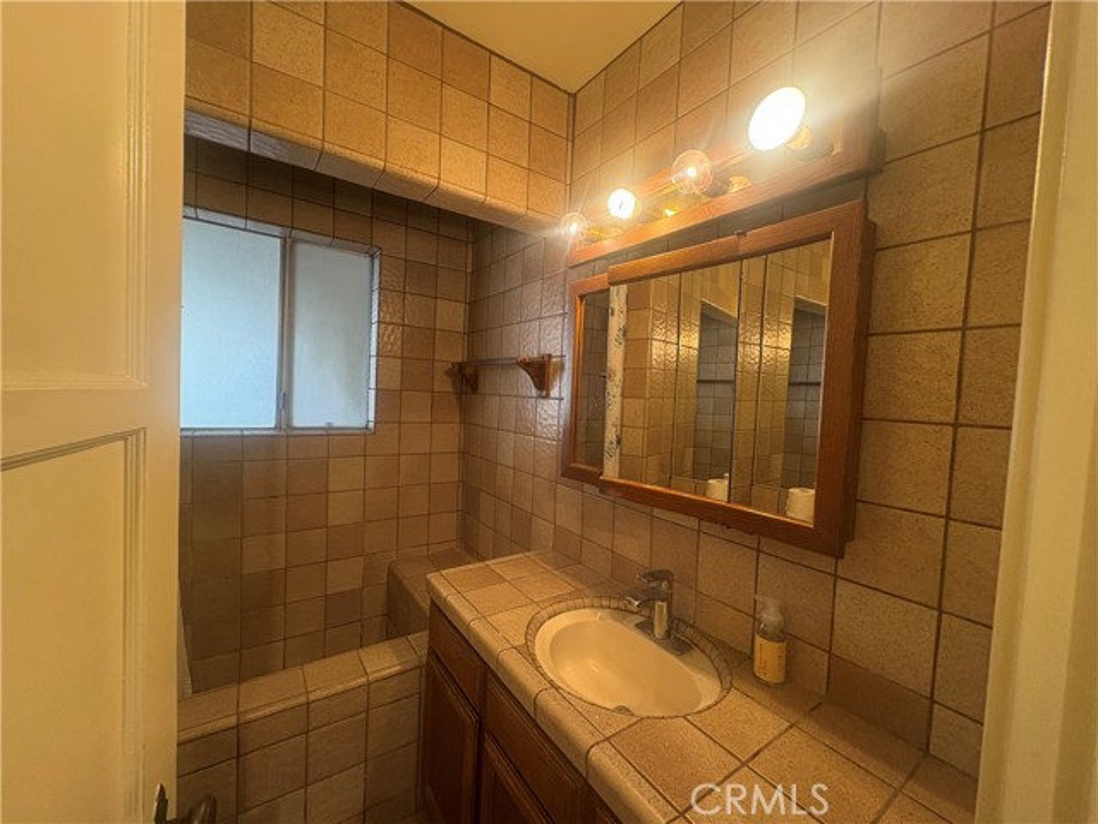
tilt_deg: -2.8
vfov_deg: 85.7
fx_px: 444
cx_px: 549
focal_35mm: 14
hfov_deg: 102.1
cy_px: 412
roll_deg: -2.5
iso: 320
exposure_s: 1/60
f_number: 2.2
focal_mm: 2.22
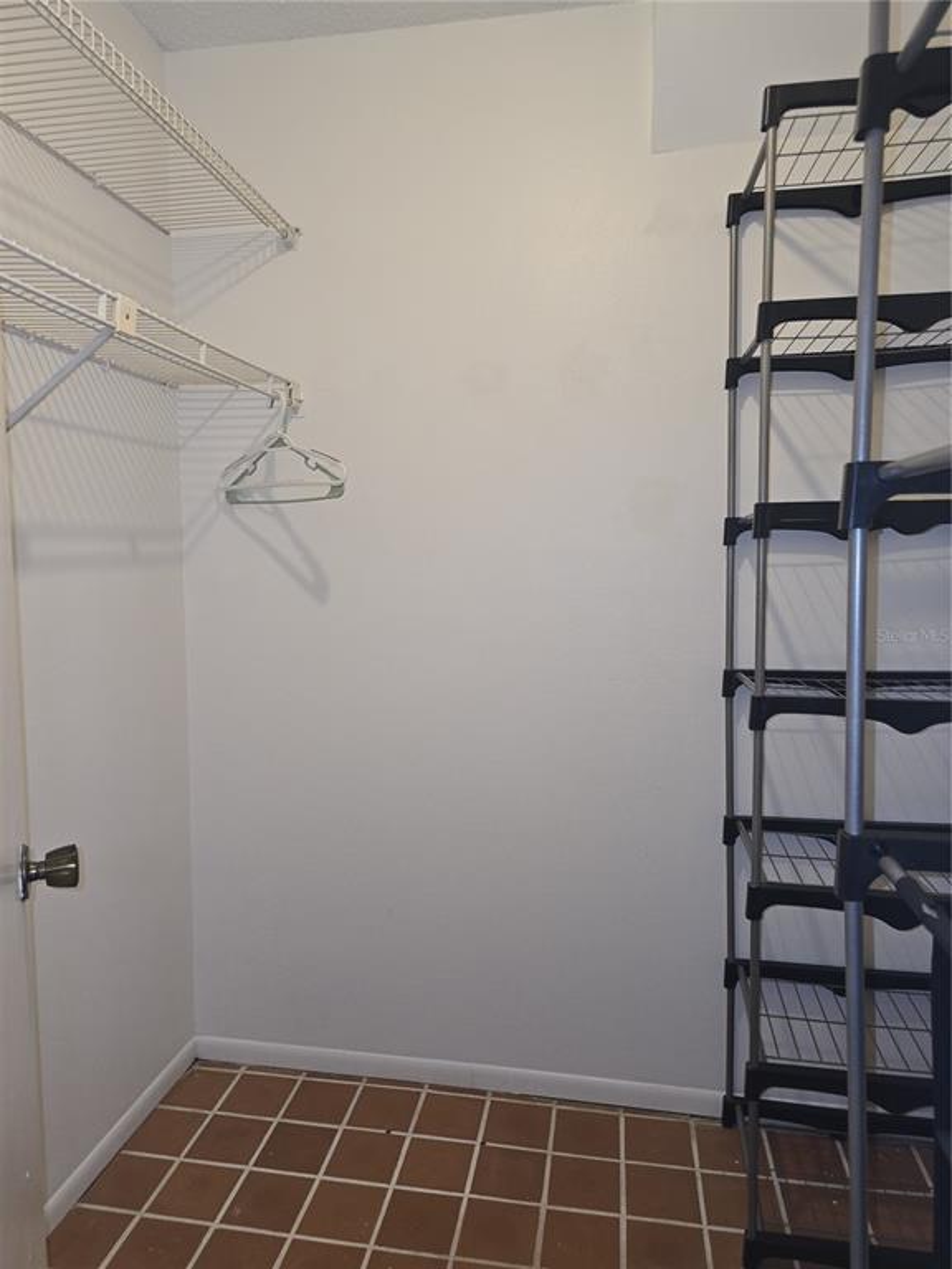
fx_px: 843
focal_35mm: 23
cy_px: 634
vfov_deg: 73.9
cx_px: 476
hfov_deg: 58.9
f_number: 1.7
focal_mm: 6.3
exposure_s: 1/60
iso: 100
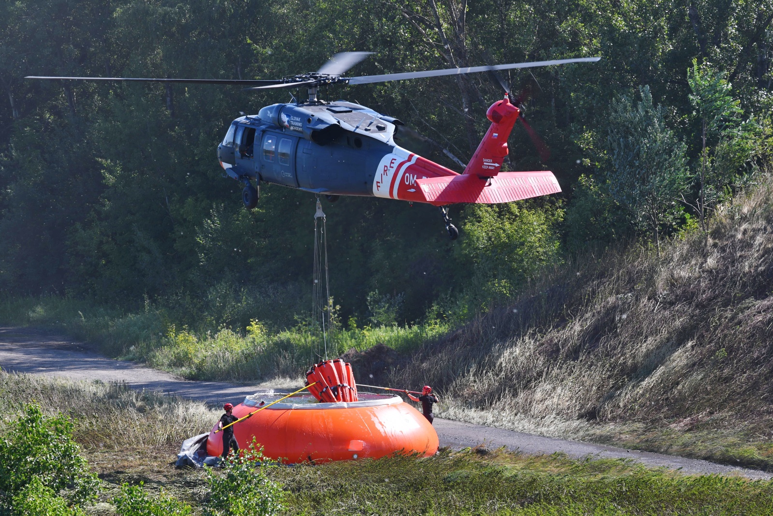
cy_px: 258
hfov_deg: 9.8
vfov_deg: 6.5
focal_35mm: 210
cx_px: 386
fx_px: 4509
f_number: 5.6
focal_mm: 140
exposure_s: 1/320
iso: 100
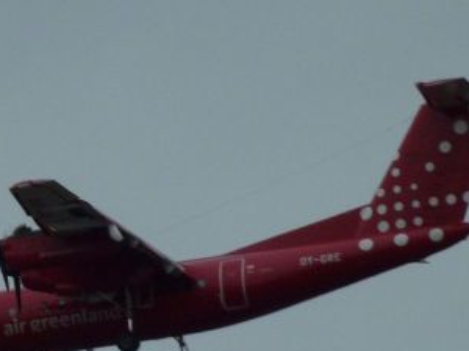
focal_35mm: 800
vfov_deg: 1.9
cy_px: 268
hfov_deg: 2.5
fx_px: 10839
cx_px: 120
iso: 160
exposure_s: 1/500
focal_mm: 49.2
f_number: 4.9
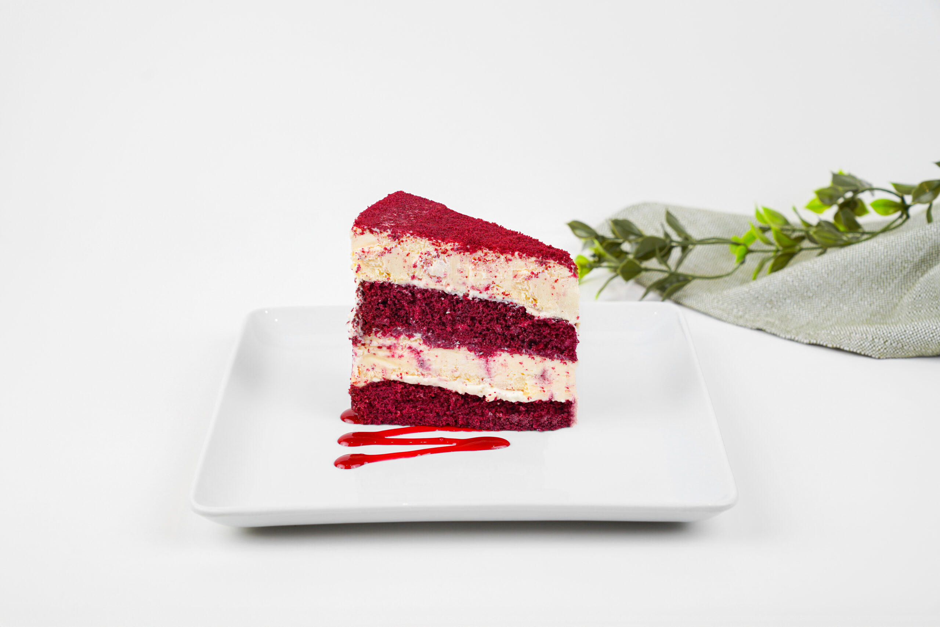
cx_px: 470
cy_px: 314
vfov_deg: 20.9
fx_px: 1697
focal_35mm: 65
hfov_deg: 31.0
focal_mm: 65
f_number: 7.1
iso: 125
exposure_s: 1/125
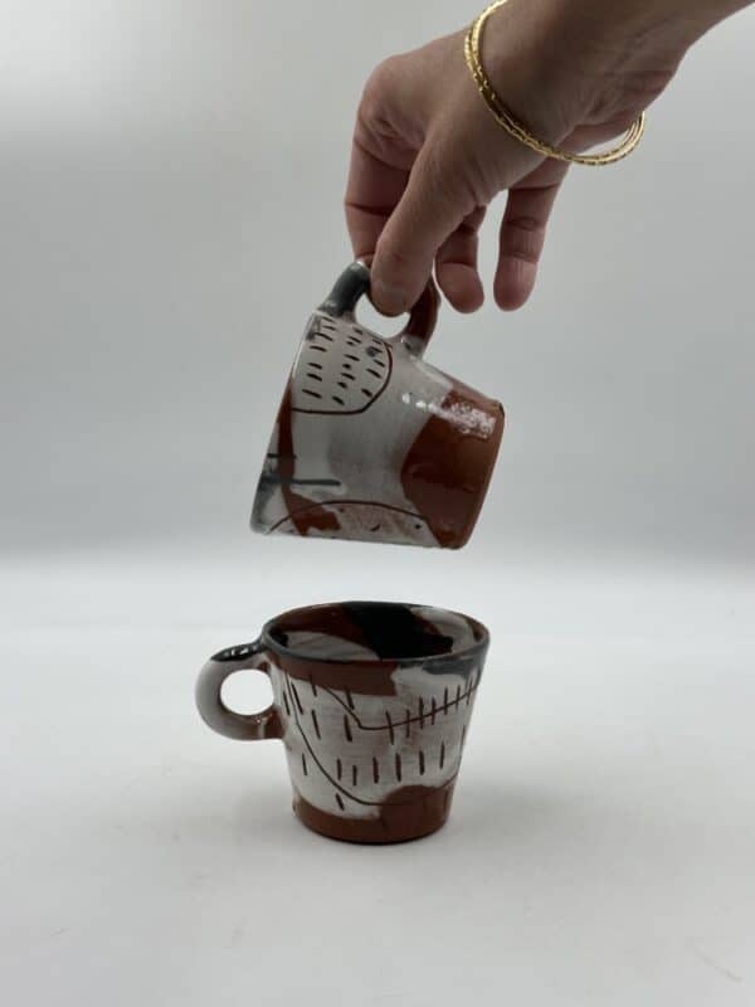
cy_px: 504
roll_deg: -1.5
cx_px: 378
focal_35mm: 48
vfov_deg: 39.7
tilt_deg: -11.7
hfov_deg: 30.3
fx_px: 1396
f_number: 1.78
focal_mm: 6.86
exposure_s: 1/627
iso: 64
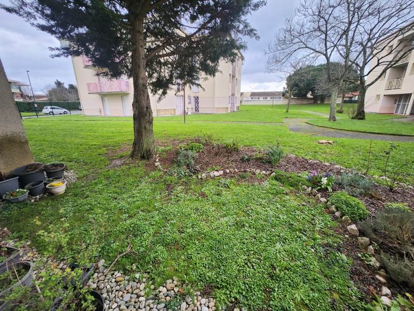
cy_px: 156
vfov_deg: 89.9
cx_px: 207
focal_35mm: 13
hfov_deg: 106.2
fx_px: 155
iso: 32
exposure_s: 1/107
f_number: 2.2
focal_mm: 1.7
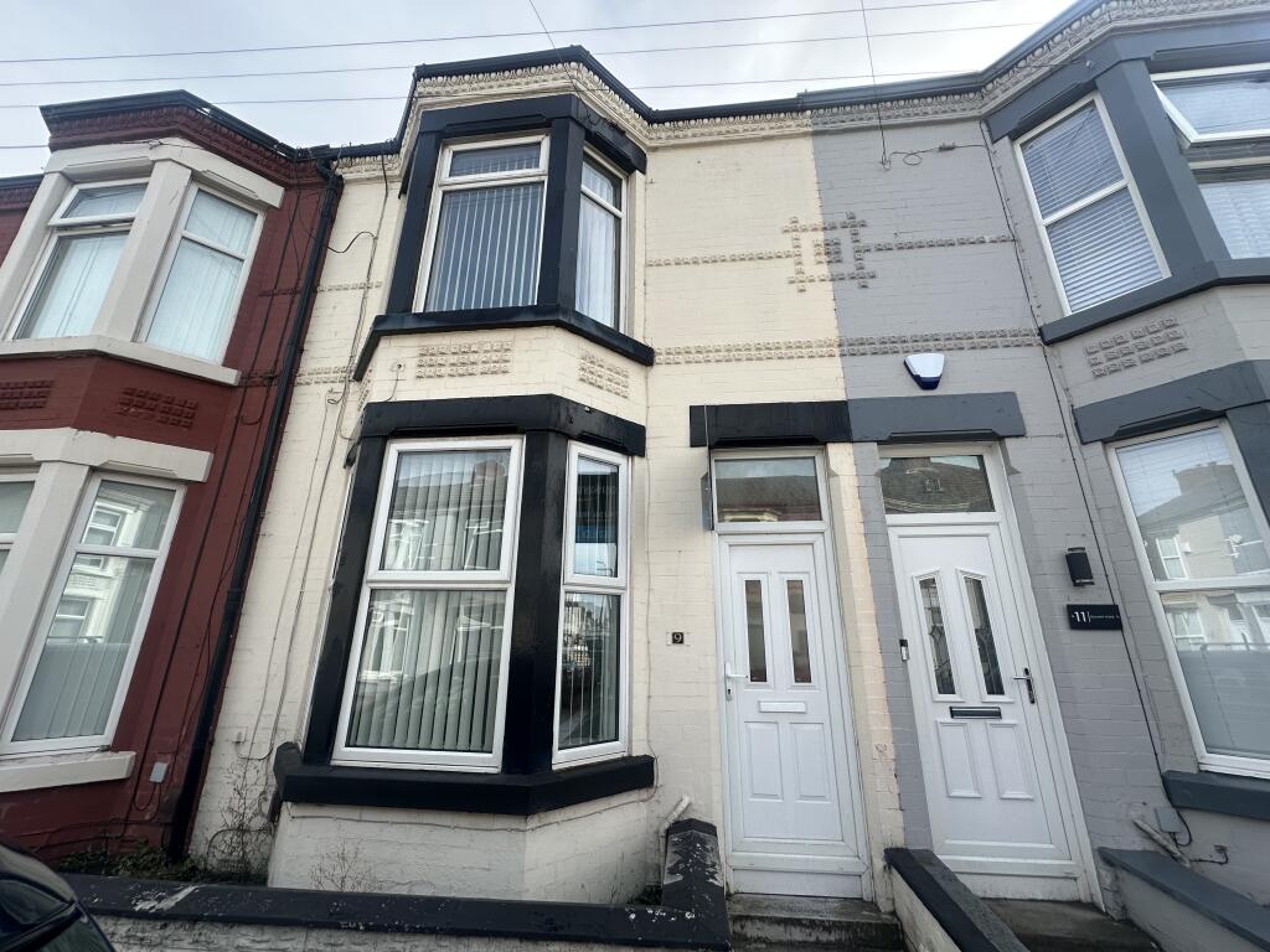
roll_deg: -0.3
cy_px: 476
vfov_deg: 85.7
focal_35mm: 14
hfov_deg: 102.1
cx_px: 635
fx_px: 514
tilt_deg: +18.5
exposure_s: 1/888
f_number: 2.2
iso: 40
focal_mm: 2.22
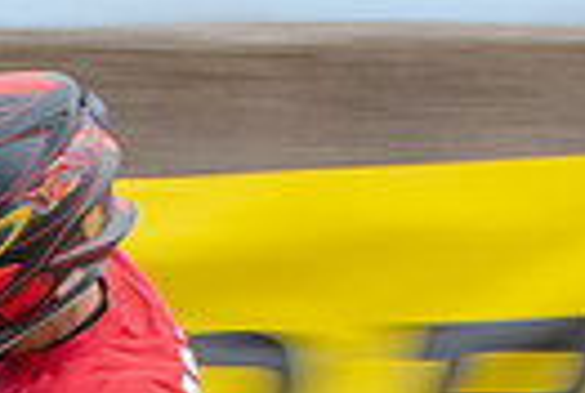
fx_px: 8388
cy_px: 711
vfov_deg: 2.7
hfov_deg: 4.0
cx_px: -227
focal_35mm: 515
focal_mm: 70
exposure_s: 1/100
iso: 200
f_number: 13
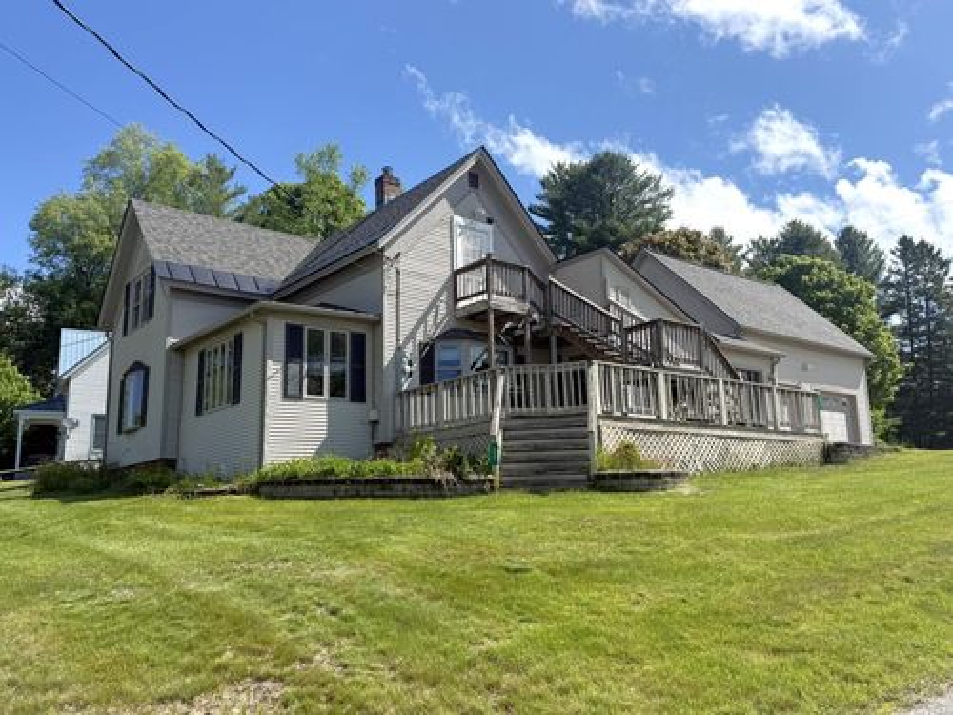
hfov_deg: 61.7
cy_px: 358
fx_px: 798
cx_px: 476
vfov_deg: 48.2
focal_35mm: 29
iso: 100
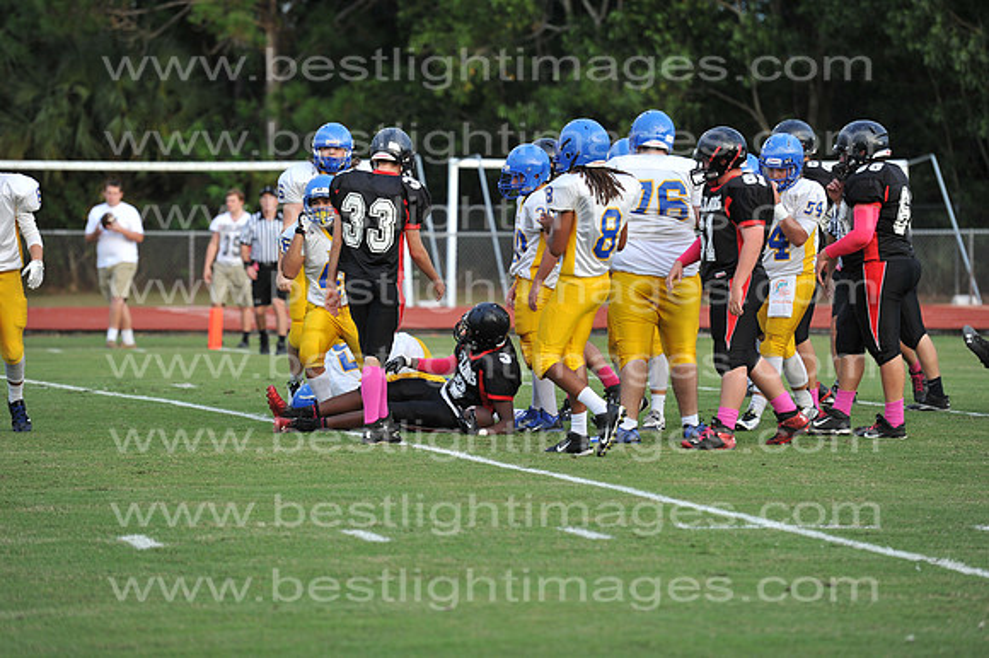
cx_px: 494
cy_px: 329
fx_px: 4805
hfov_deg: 11.8
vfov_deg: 7.8
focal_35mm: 175
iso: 800
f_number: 3.5
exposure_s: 1/1000
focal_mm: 175
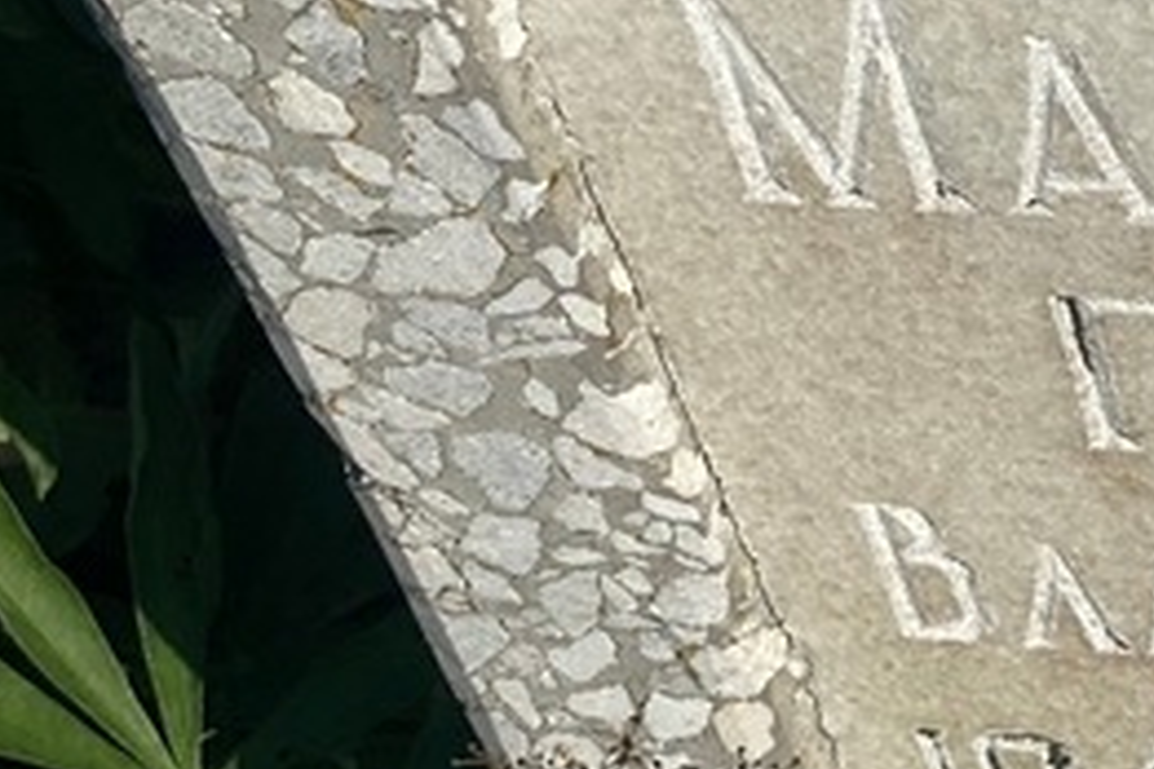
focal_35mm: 166
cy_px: 398
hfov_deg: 11.9
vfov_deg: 8.3
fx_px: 5321
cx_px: 1689
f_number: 2
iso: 20
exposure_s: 1/2083
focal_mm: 6
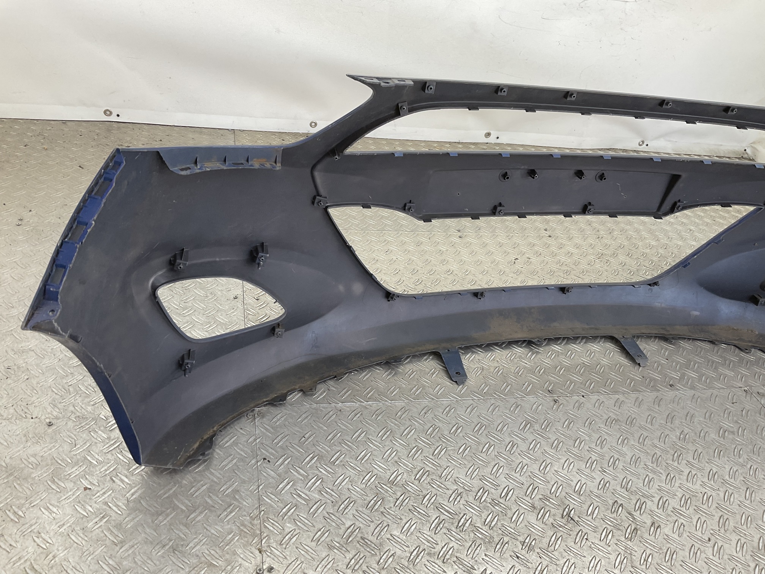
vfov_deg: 48.2
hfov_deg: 61.7
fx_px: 641
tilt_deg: -34.8
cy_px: 287
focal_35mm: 29
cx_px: 382
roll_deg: -13.6
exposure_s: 1/100
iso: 25
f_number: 1.8
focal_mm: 3
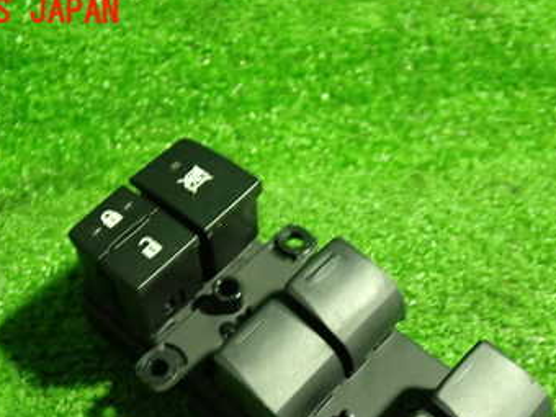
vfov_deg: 26.8
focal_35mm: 53
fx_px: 851
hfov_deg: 36.1
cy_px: 360
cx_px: 312
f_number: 2.3
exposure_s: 1/30
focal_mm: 5.4
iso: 640
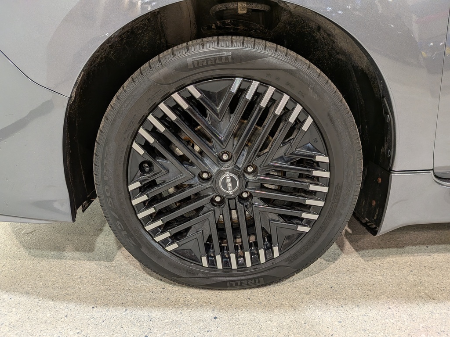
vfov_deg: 56.8
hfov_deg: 71.6
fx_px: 312
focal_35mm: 24
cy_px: 168
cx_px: 225
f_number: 1.7
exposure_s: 1/144
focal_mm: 4.53
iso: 28
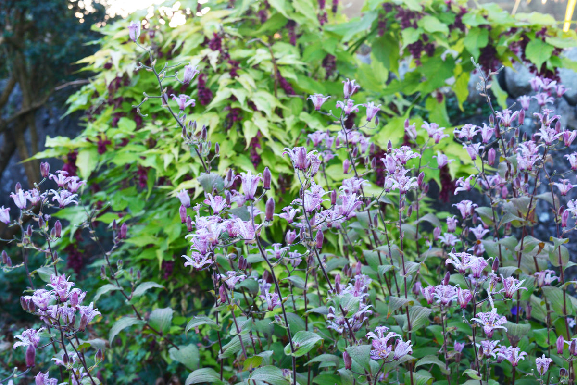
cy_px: 192
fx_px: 802
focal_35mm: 50
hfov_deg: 39.6
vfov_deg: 27.0
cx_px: 288
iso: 800
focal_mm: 50
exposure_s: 1/50
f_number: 8
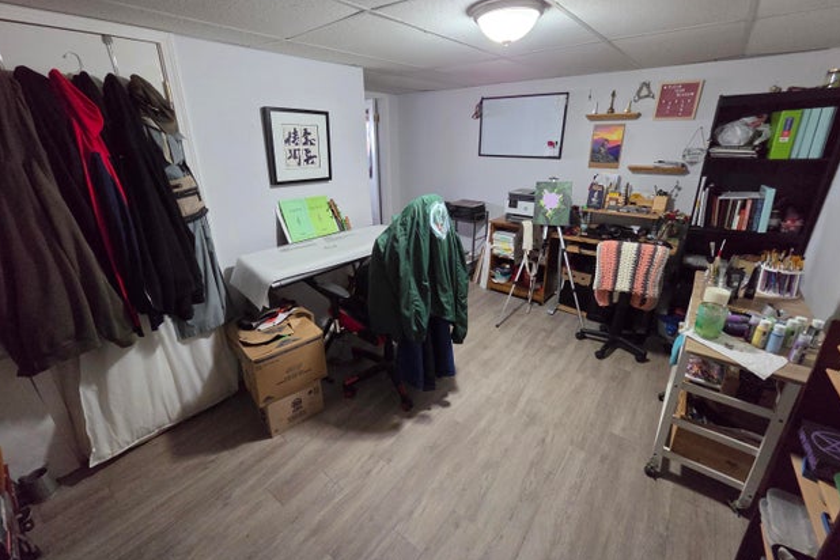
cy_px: 261
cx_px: 413
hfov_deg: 104.2
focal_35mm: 14
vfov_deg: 81.1
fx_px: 327
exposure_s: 1/60
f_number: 2.2
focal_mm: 2.2
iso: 1000
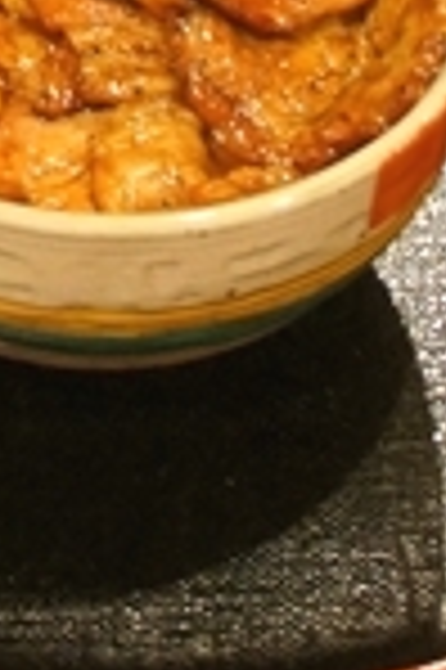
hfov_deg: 9.3
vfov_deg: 12.0
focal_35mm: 145
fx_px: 2701
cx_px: -63
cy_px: -814
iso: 1600
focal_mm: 18
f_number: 3.5
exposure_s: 1/40
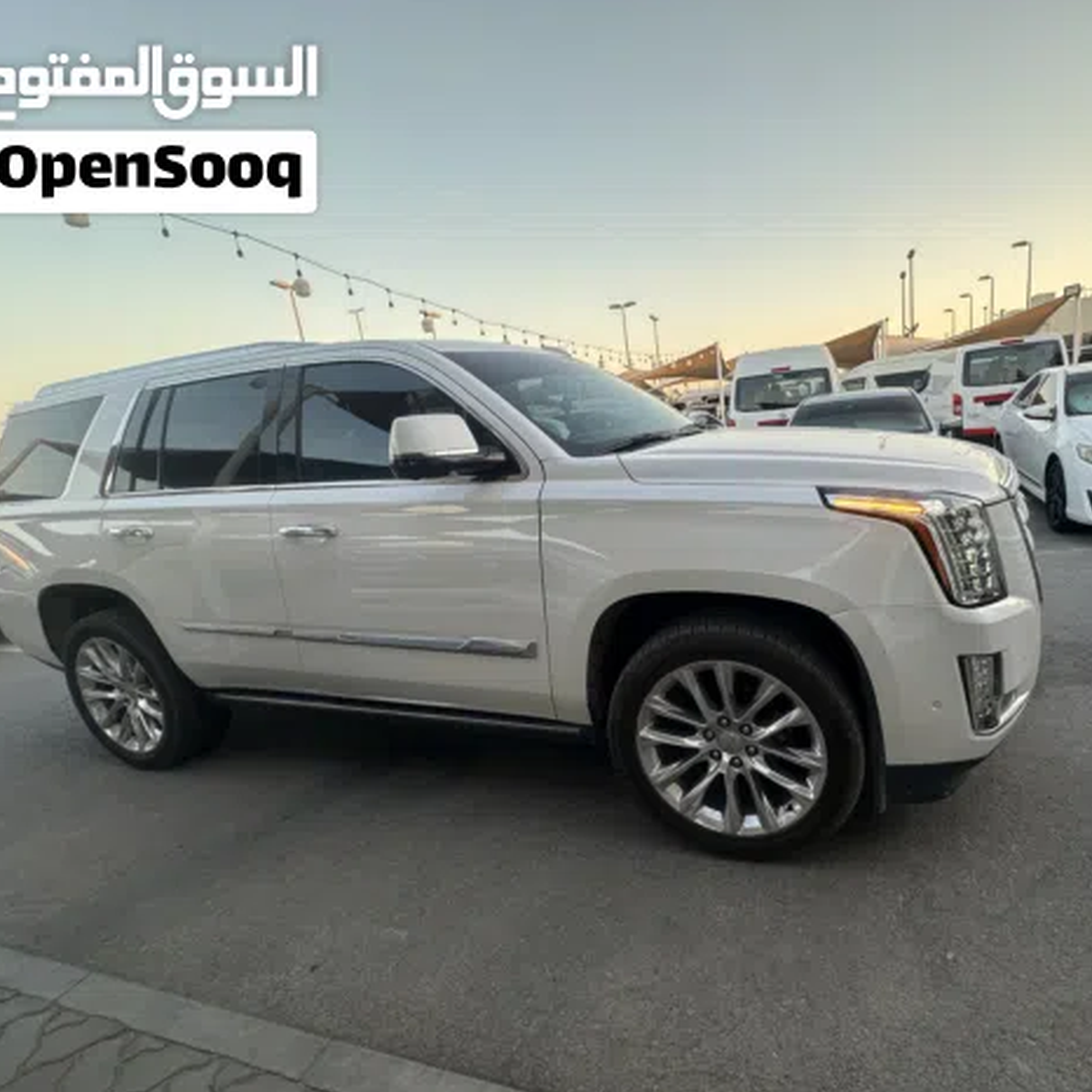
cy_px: 551
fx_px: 607
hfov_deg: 82.7
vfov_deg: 84.0
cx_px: 670
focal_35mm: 17
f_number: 2.2
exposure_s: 1/116
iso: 40
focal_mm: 2.22
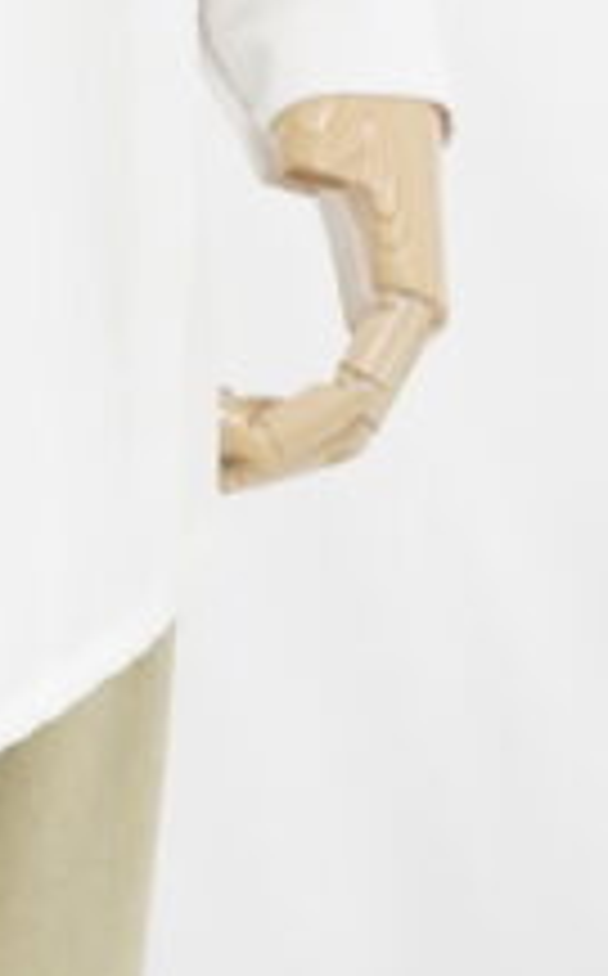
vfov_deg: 8.5
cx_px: -376
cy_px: -544
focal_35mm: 241
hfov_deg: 5.4
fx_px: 6411
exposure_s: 1/3
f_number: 9
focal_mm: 50
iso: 640
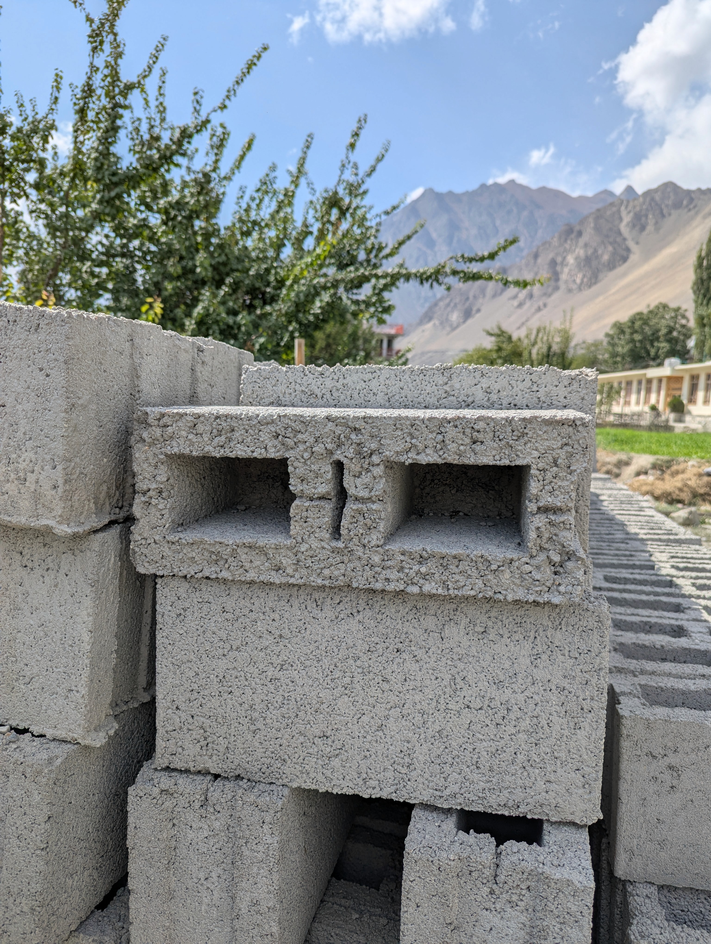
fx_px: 656
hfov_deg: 56.9
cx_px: 356
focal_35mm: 24
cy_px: 472
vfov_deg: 71.5
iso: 40
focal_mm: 6.81
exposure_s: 1/2217
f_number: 1.85
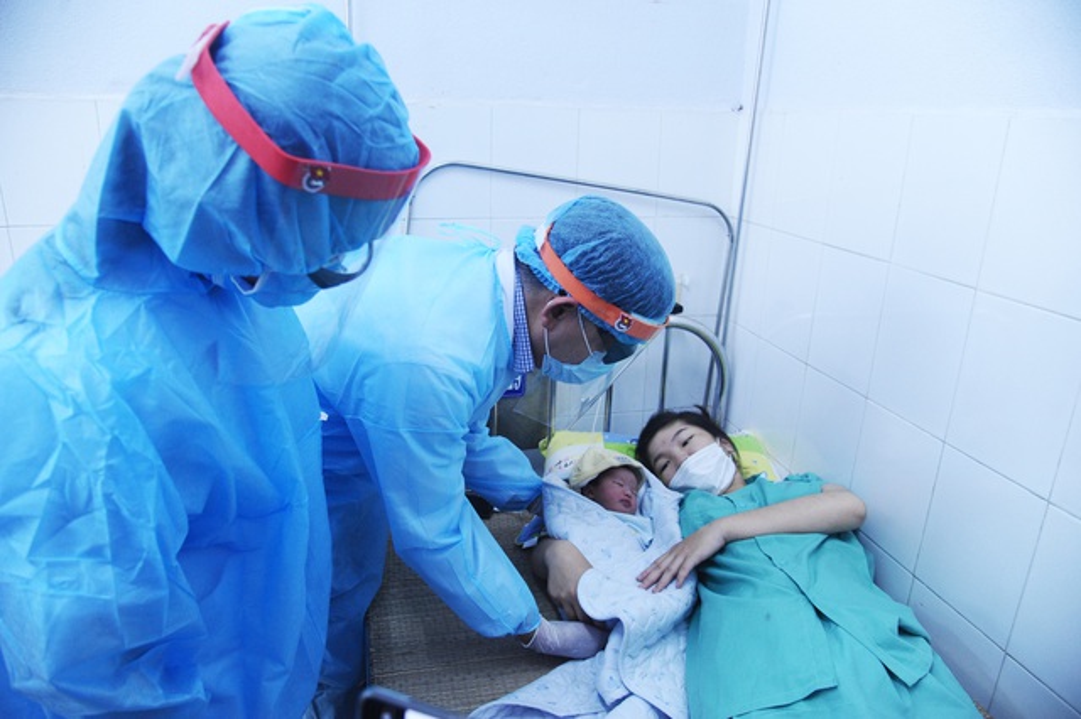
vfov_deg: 53.1
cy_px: 360
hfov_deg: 73.8
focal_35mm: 24
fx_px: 720
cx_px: 540
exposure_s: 1/50
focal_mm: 24
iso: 1600
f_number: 4.5
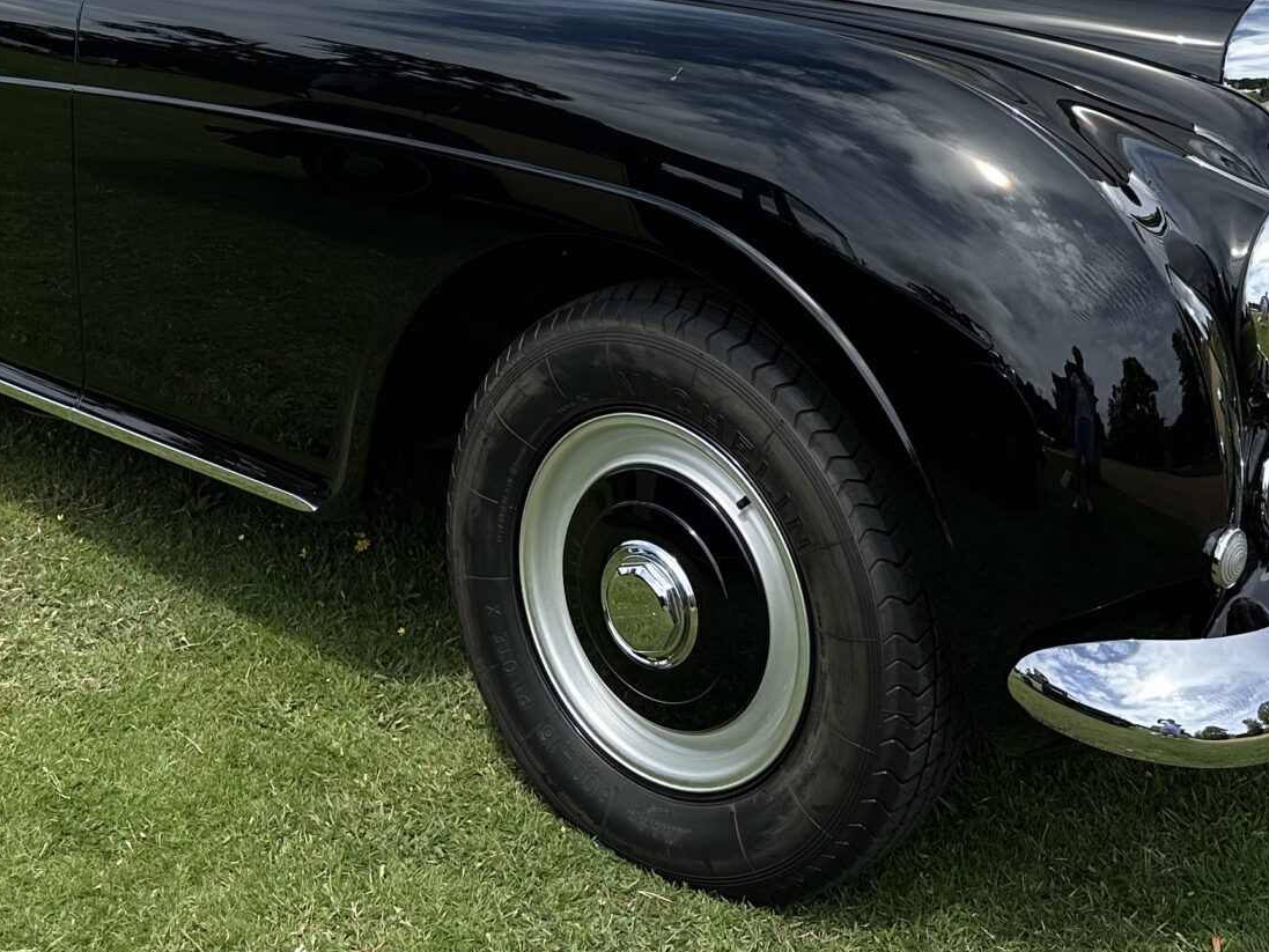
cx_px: 562
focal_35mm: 56
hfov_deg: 34.3
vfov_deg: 24.6
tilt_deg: -6.9
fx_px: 2053
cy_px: -58
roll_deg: -2.5
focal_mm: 6.86
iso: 80
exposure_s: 1/4184
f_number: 1.78
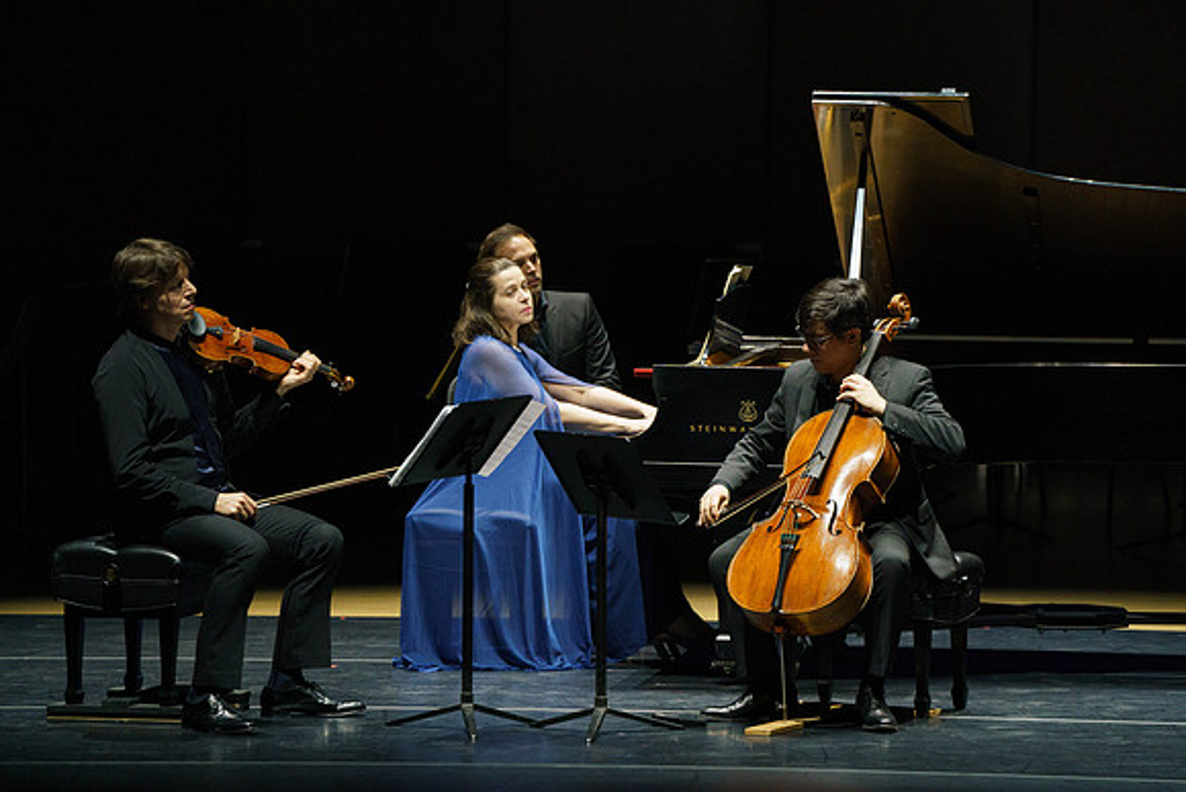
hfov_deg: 7.0
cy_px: 396
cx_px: 593
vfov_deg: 4.7
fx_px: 9687
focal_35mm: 294
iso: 4000
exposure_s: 1/250
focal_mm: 294
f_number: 6.3
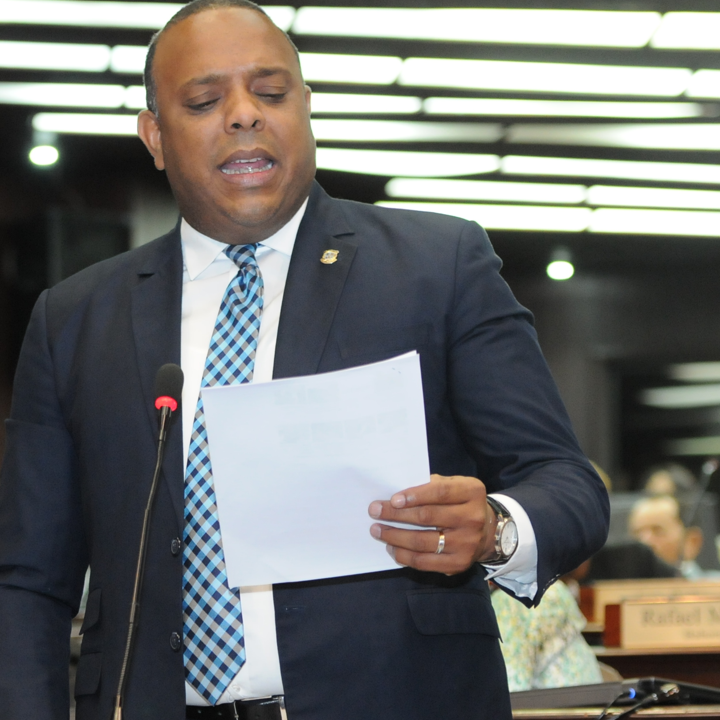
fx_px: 4142
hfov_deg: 9.9
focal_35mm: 176
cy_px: 415
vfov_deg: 9.9
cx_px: 88
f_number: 2.8
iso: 1600
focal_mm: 70
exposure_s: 1/100
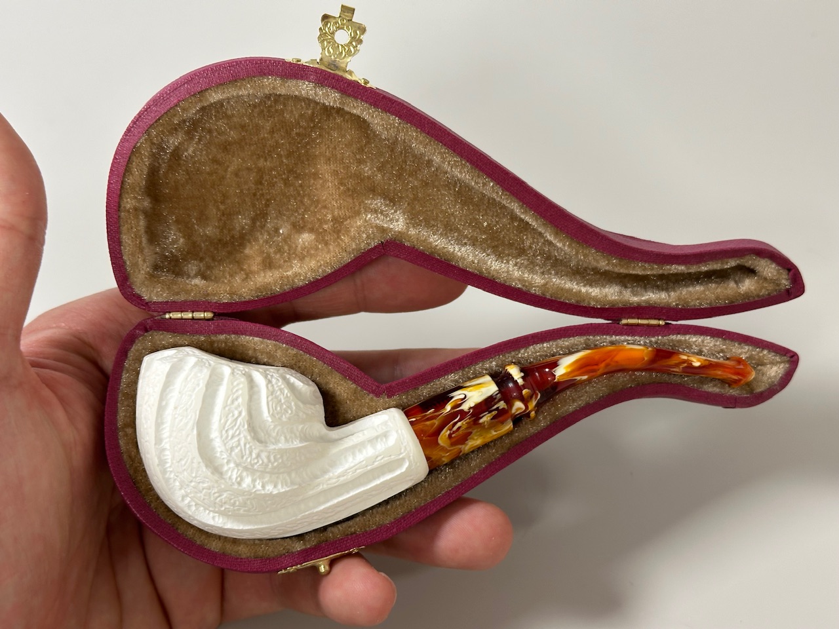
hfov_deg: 39.7
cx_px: 420
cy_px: 314
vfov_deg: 30.3
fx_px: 1163
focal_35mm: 48
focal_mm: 6.86
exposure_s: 1/50
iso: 80
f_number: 1.78
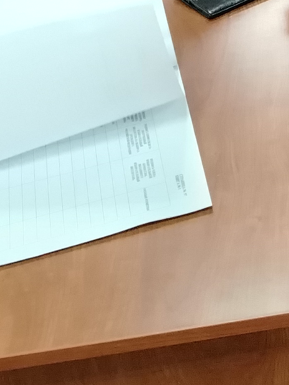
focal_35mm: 103
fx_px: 1147
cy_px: -77
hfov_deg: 13.3
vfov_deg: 18.1
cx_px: 475
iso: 2049
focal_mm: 5.25
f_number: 1.75
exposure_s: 1/200
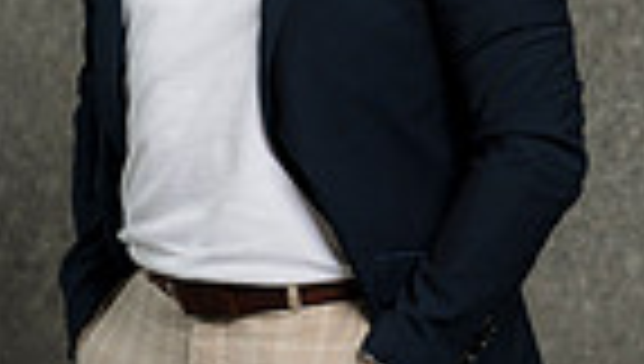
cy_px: 283
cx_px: 329
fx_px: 3096
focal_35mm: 181
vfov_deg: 6.7
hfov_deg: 11.9
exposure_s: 1/160
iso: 125
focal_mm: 55
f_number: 4
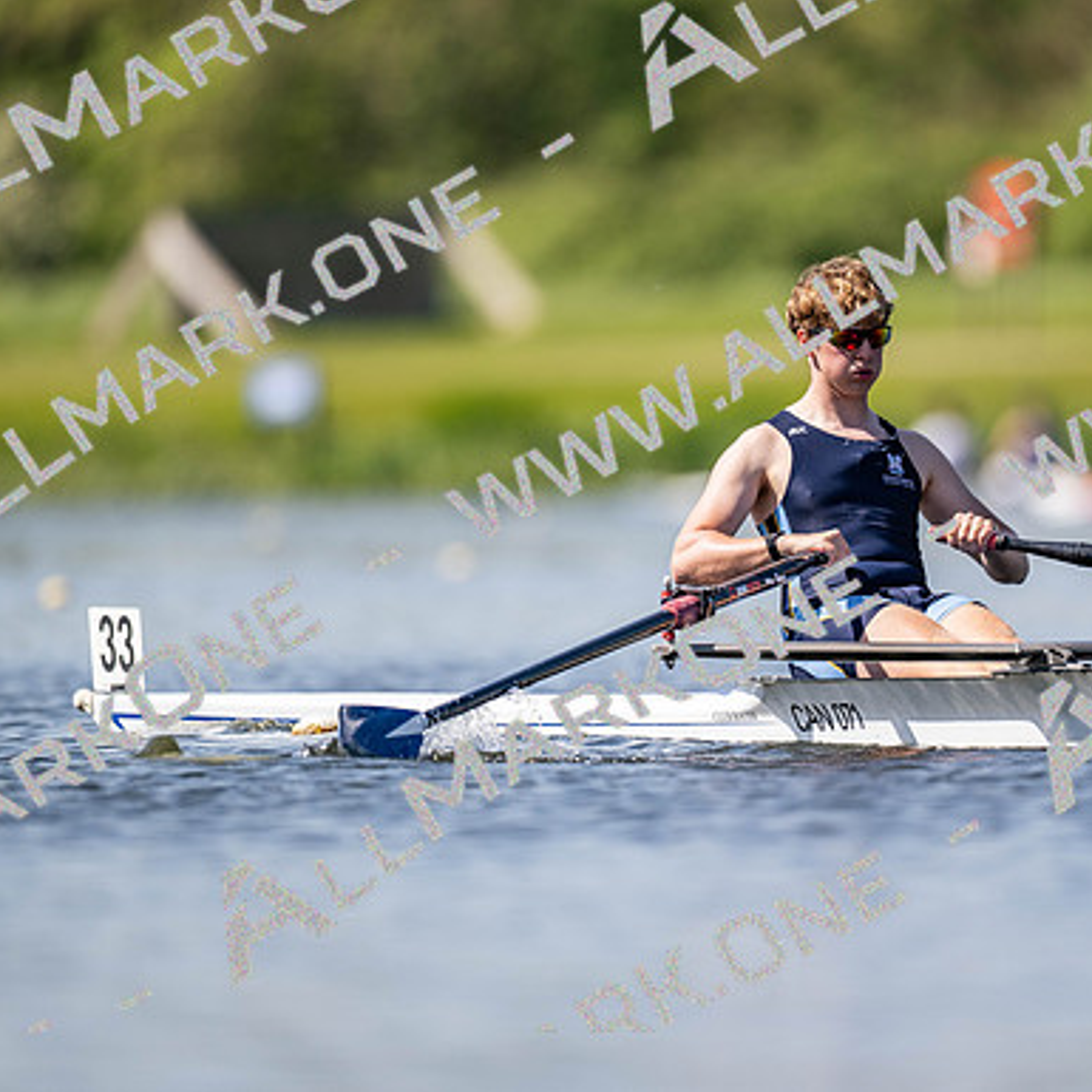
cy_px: 546
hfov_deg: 2.3
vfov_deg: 2.3
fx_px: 27446
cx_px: 797
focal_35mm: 769
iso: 250
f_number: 4
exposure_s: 1/2500
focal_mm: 600
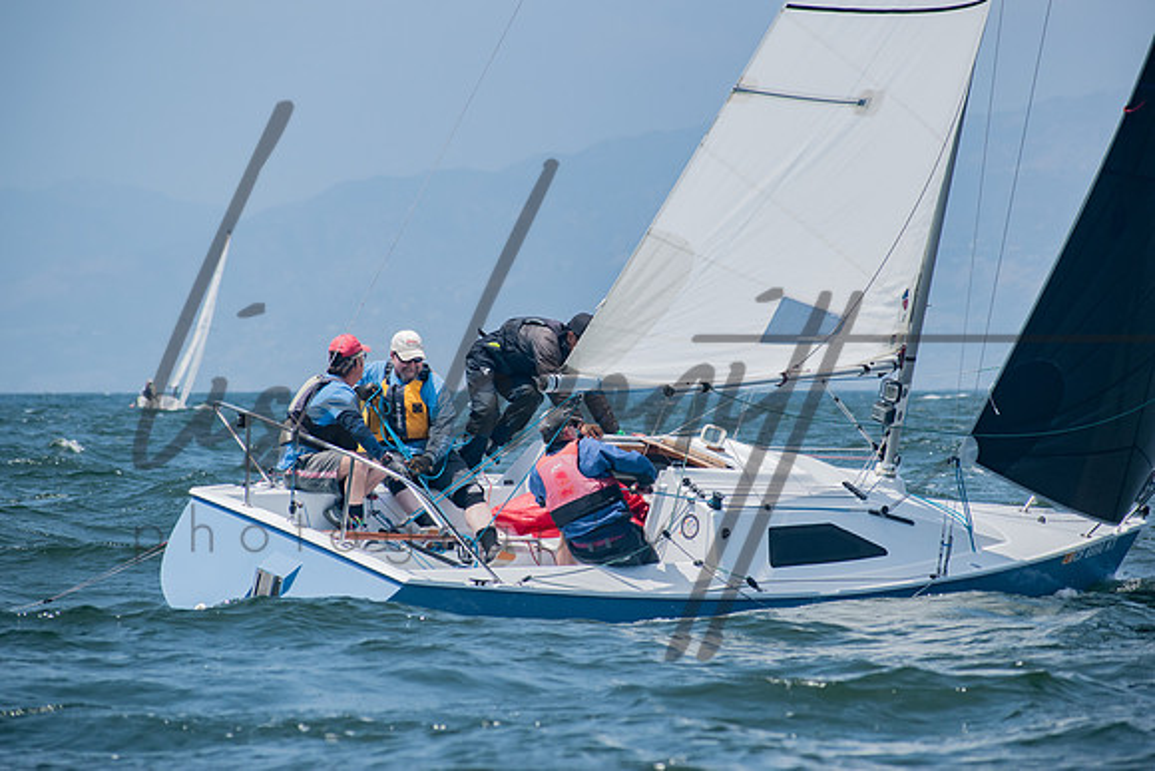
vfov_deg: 5.4
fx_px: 8183
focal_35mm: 255
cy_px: 386
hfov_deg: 8.1
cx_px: 578
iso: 400
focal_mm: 170
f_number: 8
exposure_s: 1/1250
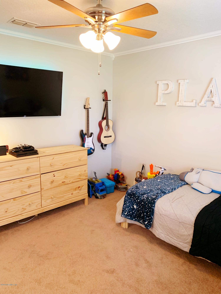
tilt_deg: -9.6
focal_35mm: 26
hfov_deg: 53.1
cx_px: 110
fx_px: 221
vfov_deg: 67.3
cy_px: 147
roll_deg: -1.2
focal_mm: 4.25
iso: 250
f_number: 1.8
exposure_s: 1/60
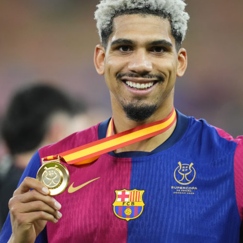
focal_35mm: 700
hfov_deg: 2.5
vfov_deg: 2.5
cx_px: 152
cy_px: 143
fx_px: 5559
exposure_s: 1/2000
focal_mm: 400
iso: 3200
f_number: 2.8
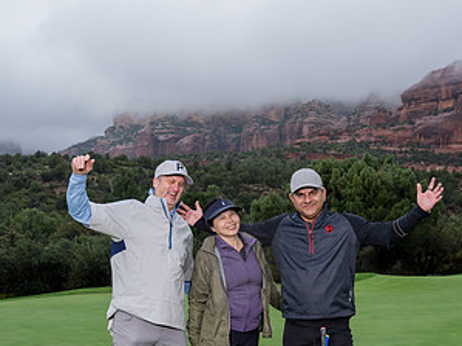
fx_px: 694
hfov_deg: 36.8
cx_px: 259
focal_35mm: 52
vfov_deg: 27.5
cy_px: 277
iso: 320
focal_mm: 27.2
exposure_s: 1/400
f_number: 5.6
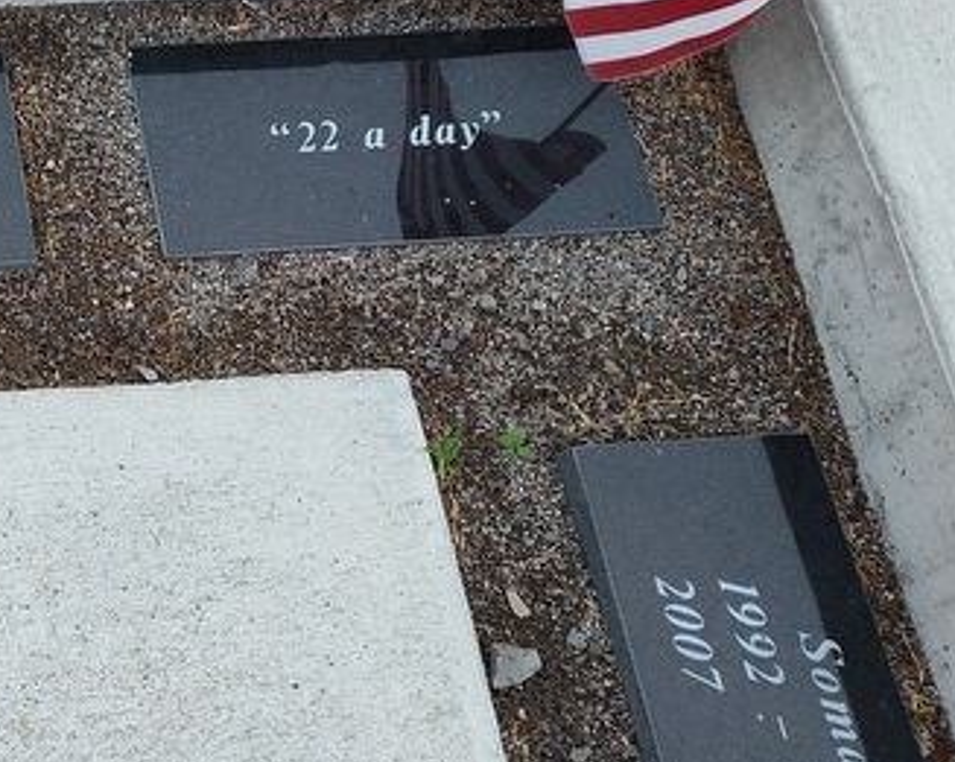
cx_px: -184
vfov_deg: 27.1
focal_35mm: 55
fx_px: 1553
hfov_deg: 29.5
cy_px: 163
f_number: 1.8
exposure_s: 1/476
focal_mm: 5.56
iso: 100
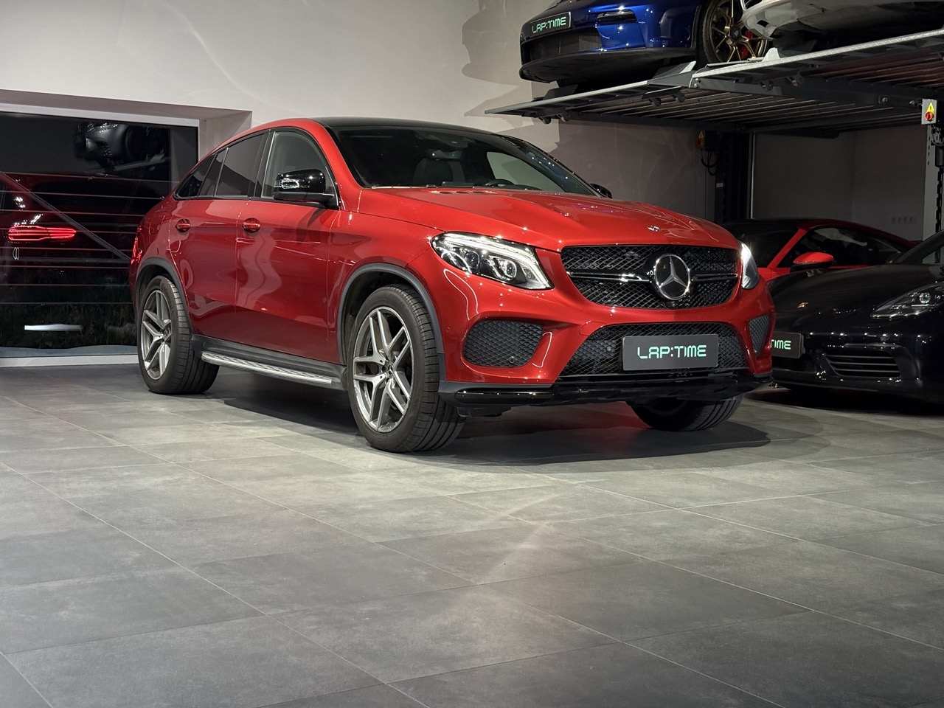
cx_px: 472
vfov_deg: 30.3
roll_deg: -1.0
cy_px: 354
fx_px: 1309
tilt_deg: -3.8
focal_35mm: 48
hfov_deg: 39.7
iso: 200
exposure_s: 1/48
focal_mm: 6.76
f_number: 1.78
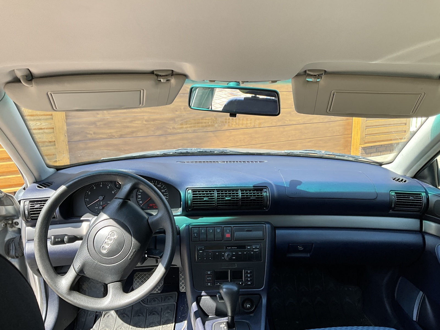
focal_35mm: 29
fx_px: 369
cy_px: 165
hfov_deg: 61.7
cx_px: 220
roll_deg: +0.4
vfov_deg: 48.2
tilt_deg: -10.7
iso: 20
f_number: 1.8
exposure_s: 1/122
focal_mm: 3
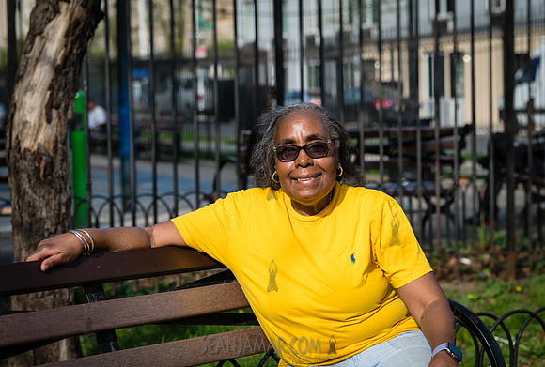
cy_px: 191
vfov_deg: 15.8
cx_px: 287
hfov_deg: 23.3
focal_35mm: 87
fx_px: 1321
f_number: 4.5
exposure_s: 1/1000
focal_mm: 83
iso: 200
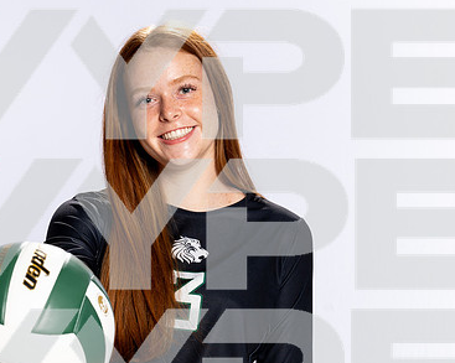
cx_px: 184
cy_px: 227
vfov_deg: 13.6
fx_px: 1520
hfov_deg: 17.0
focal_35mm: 113
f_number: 8
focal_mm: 70
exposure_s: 1/250
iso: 160
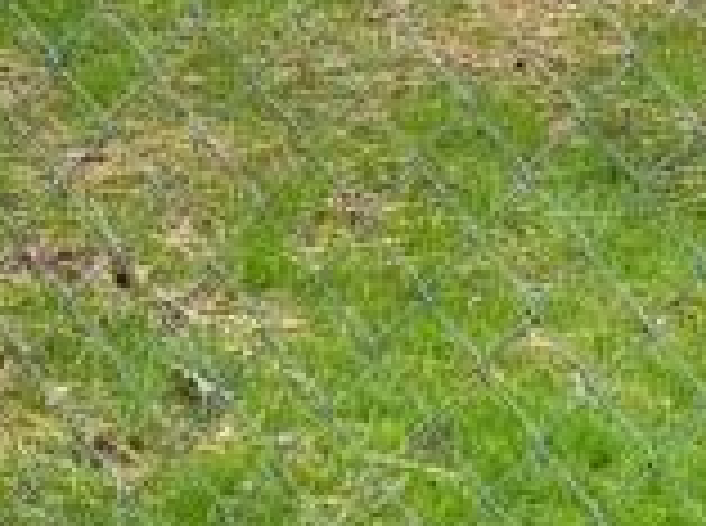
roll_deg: -1.2
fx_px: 3744
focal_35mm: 184
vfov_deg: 7.5
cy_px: -733
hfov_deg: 10.6
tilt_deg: -3.2
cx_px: -63
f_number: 1.78
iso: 200
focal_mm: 6.76
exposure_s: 1/229
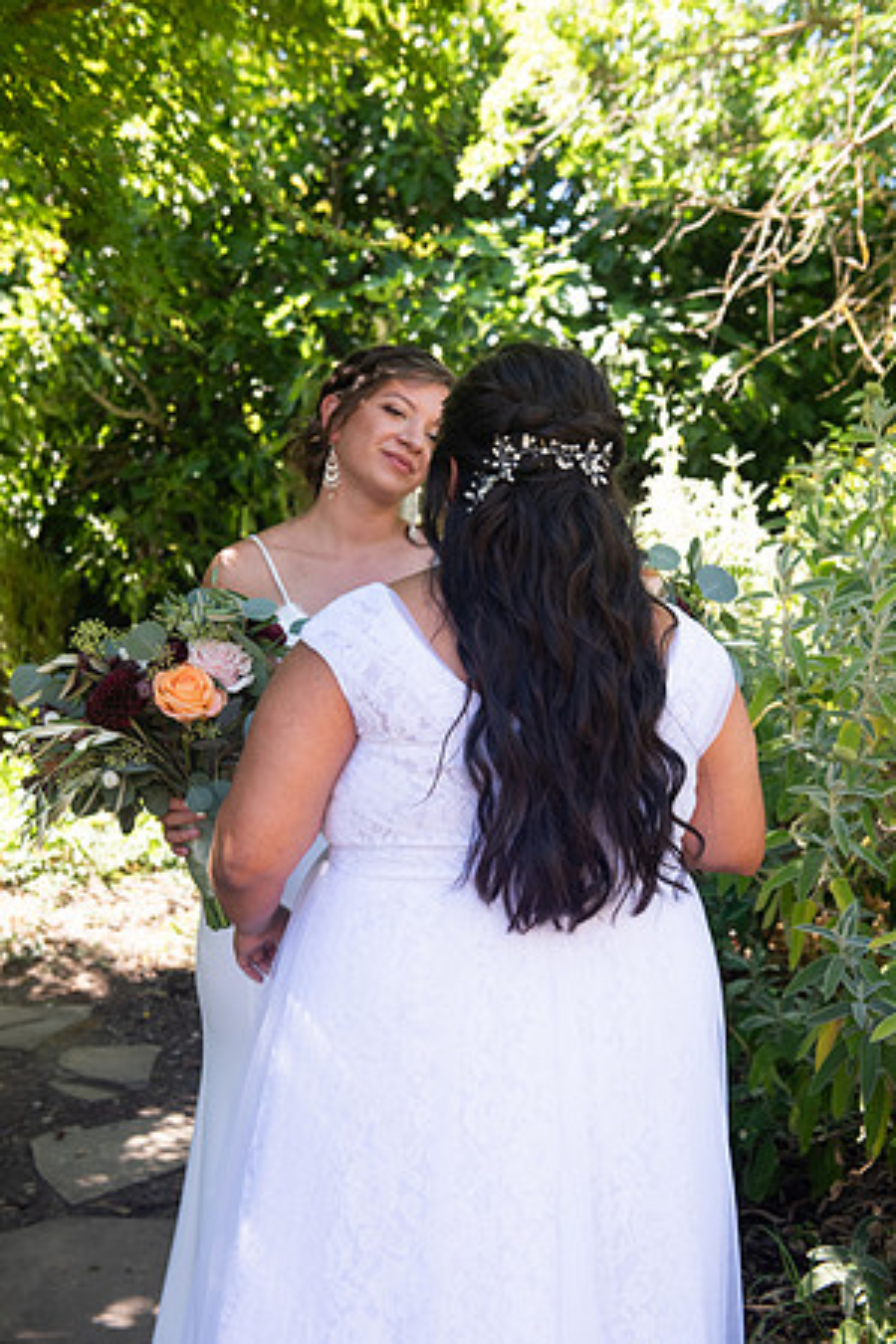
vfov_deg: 43.6
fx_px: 1680
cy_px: 672
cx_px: 448
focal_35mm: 45
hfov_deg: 29.9
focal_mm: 45
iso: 640
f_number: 5
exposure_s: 1/320
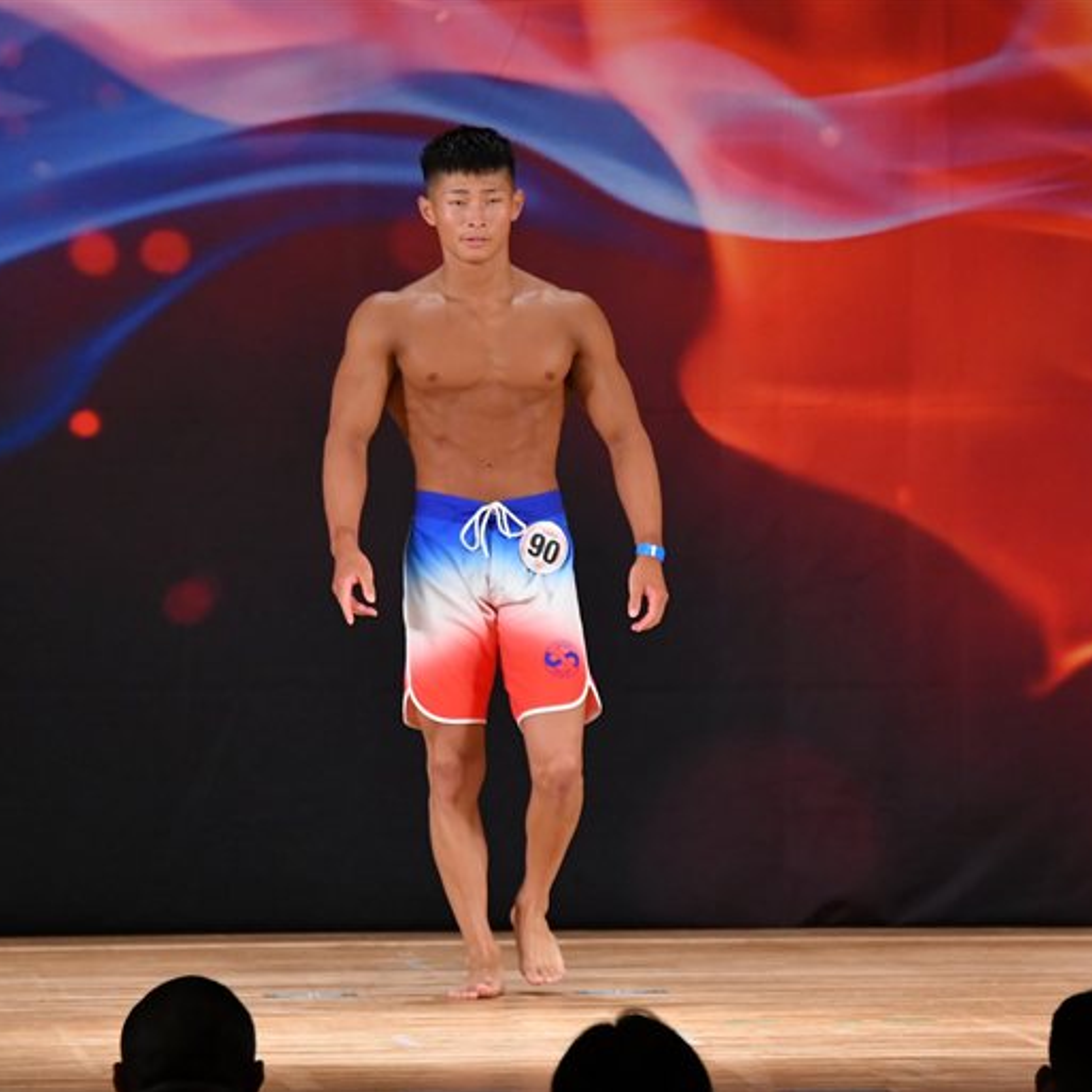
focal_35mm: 327
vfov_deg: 5.4
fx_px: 11671
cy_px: 547
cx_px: 518
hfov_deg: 5.4
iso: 3200
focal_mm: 170
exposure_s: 1/400
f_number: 5.6
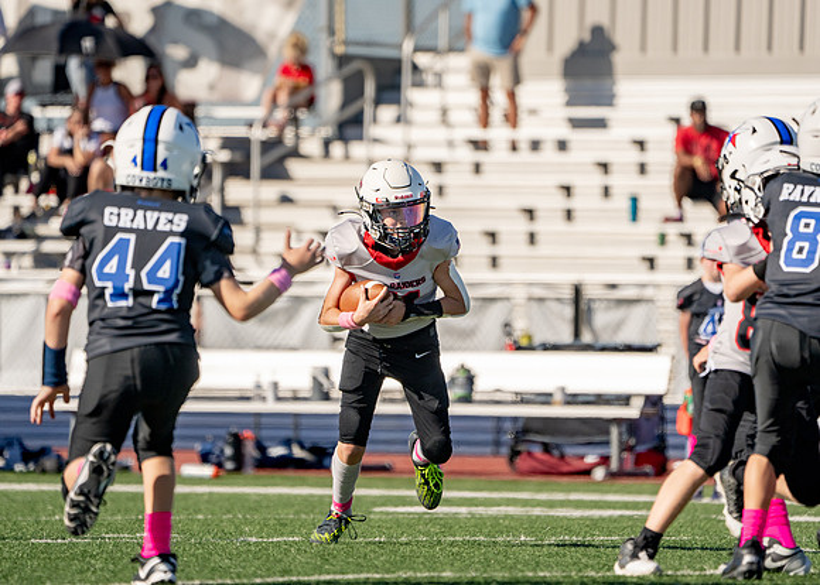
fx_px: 11023
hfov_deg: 4.3
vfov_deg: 3.0
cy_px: 266
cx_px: 427
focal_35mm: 473
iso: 320
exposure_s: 1/2500
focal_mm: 400
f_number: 5.6
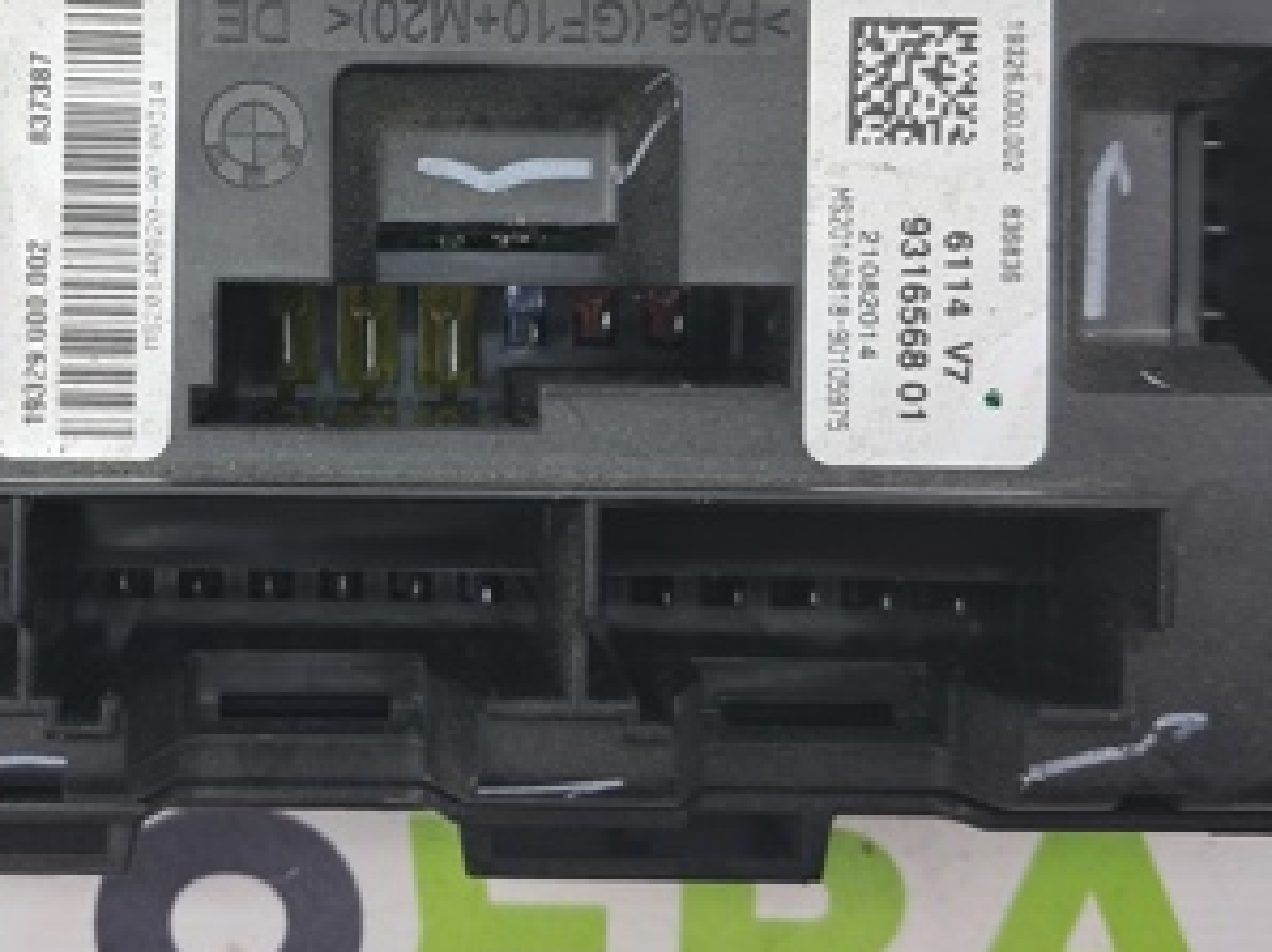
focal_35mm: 58
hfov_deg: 32.7
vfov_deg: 25.0
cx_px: 350
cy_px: 284
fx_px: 2130
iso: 50
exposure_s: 1/50
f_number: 1.8
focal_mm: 4
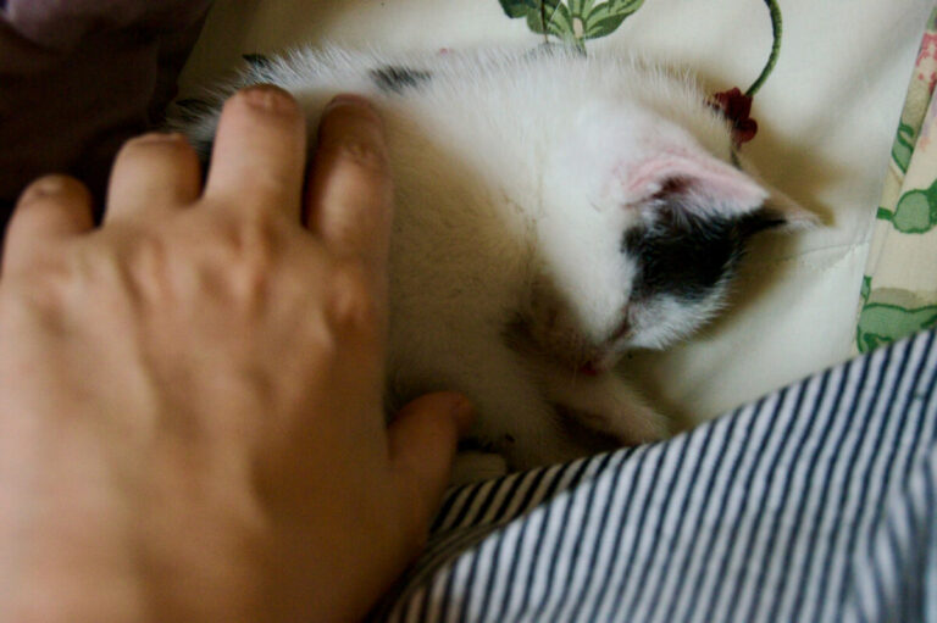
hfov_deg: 33.4
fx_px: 1561
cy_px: 312
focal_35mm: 60
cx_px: 468
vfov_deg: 22.6
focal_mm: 40
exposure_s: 1/25
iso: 1600
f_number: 5
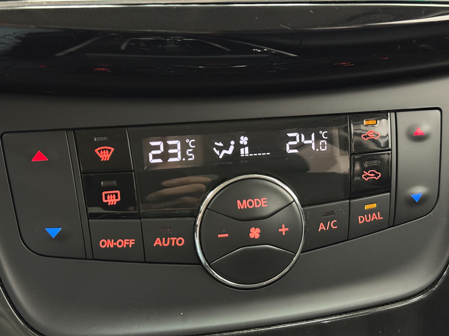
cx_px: 224
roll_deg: -1.8
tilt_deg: -18.4
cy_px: 168
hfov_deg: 39.7
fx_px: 623
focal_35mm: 48
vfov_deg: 30.3
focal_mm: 6.76
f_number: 1.78
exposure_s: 1/30
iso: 800
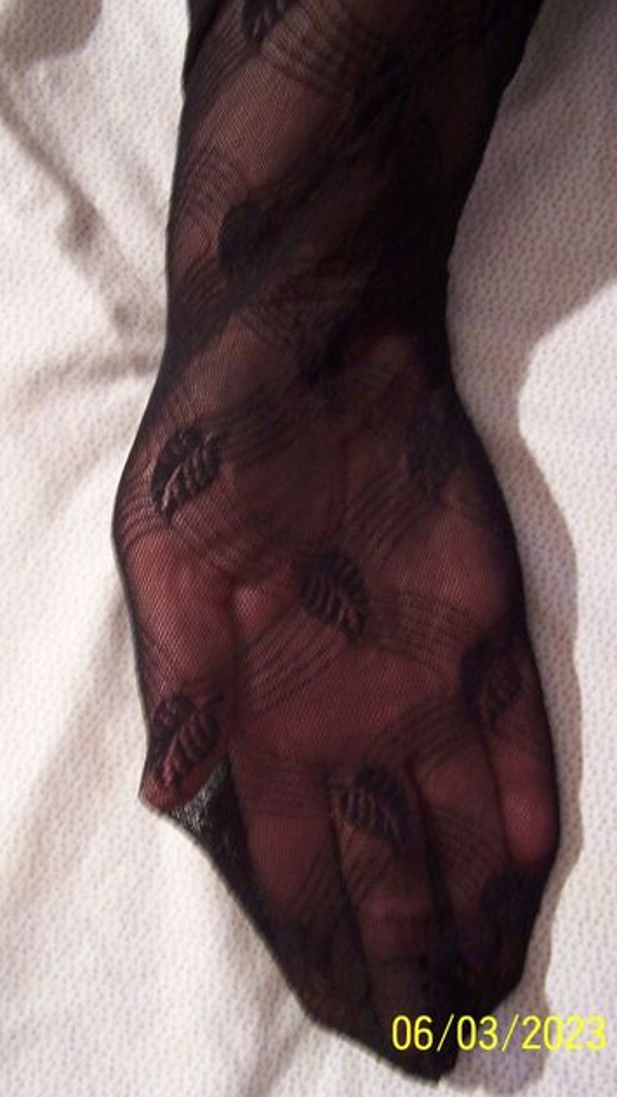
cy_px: 555
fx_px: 1221
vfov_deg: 48.4
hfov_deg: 28.3
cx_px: 283
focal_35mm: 42
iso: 140
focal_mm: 6.3
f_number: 2.8
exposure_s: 1/8
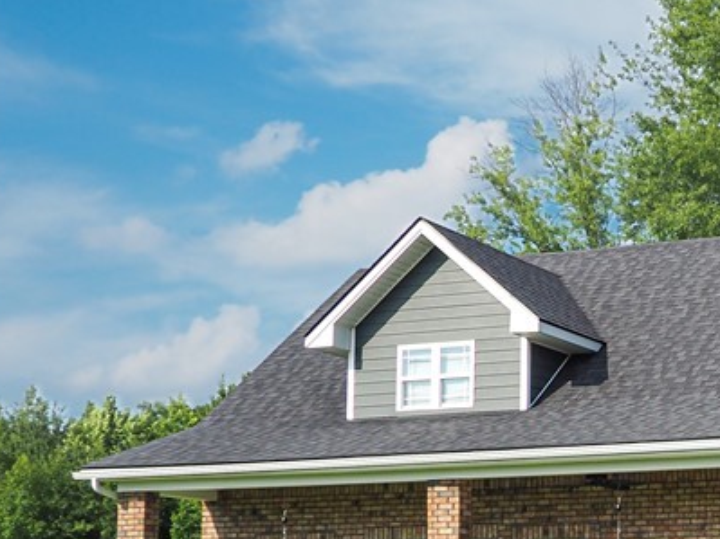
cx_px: 900
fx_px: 1601
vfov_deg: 18.7
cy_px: 516
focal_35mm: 77
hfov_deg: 22.9
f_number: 3.6
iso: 200
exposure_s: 1/2000
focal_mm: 15
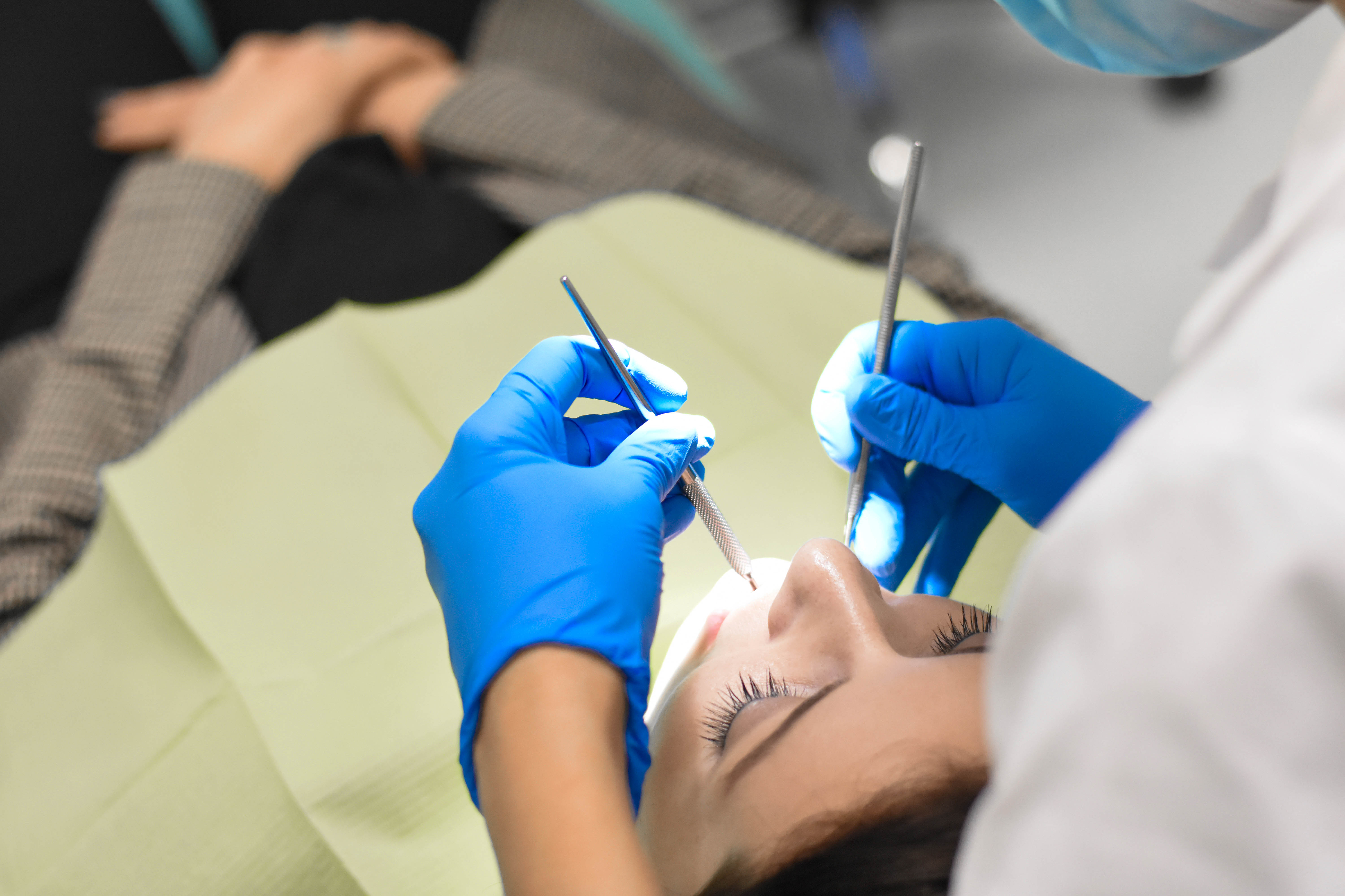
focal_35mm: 75
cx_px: 672
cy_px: 448
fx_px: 2802
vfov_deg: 18.2
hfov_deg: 27.0
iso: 5000
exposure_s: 1/2000
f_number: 2.5
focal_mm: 50
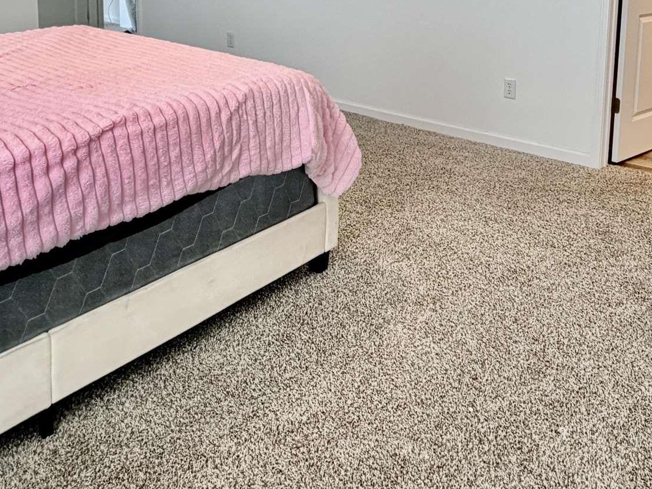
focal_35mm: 39
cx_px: 443
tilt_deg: -8.2
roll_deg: -1.5
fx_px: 734
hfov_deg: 47.0
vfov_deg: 33.9
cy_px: 11
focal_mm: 2.22
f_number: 2.2
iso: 125
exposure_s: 1/121
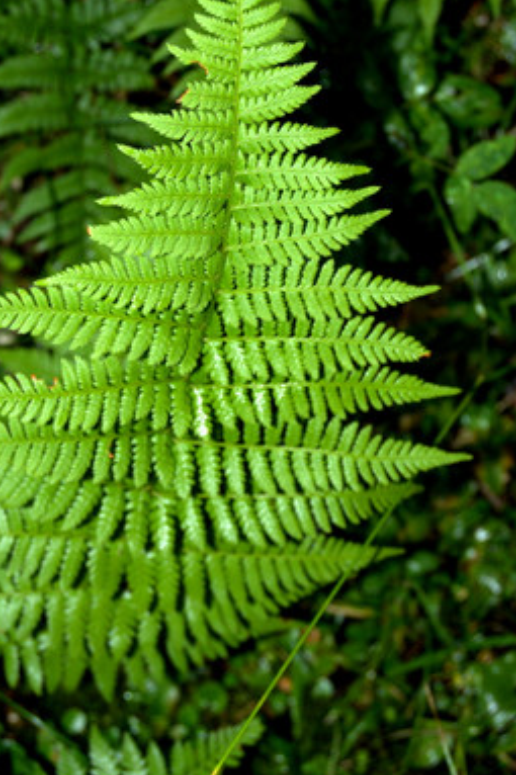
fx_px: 1937
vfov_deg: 22.6
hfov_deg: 15.2
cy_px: 306
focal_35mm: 90
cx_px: 211
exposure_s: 1/200
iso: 200
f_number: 7.1
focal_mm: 46
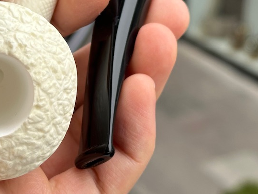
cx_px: 94
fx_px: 849
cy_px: 8
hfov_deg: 17.2
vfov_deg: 12.9
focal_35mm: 114
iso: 50
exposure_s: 1/150
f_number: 1.78
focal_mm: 6.86
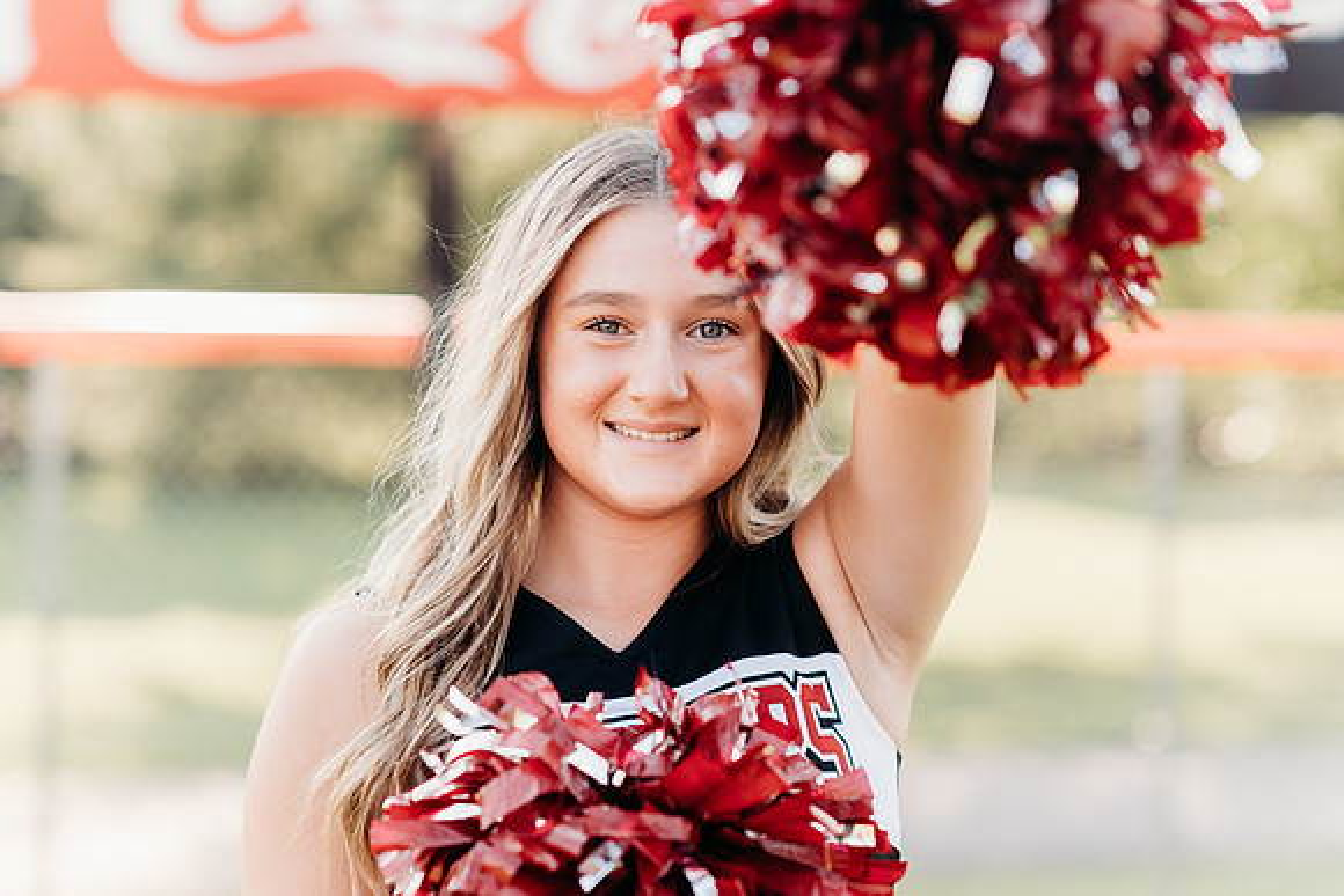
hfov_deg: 23.9
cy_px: 448
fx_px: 3174
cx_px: 672
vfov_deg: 16.1
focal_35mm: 85
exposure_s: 1/500
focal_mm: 85
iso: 200
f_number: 2.8
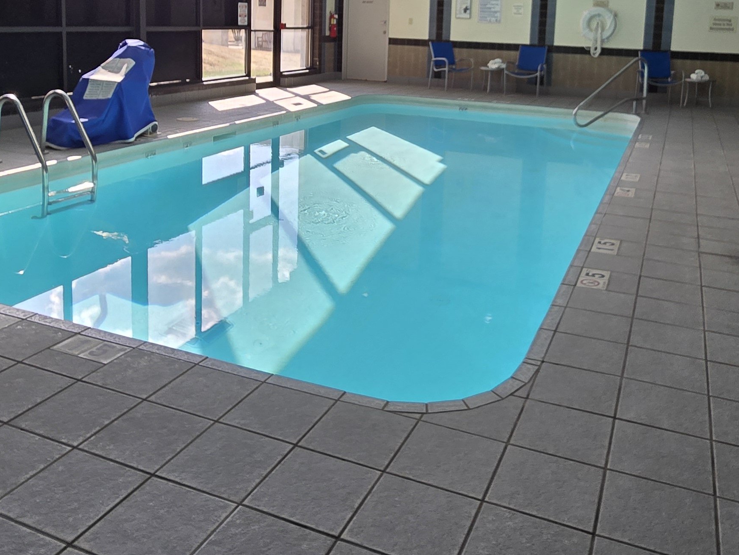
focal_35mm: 30
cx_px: 380
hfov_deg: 60.0
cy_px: 108
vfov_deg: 44.4
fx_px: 640
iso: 50
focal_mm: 2.2
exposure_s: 1/314
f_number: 2.2
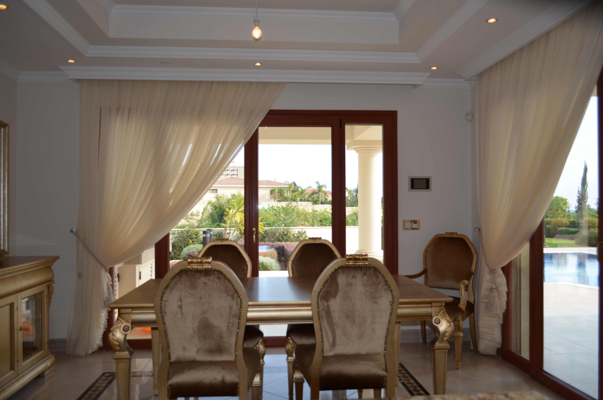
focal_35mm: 30
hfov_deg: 62.0
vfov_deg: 43.4
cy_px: 200
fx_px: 501
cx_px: 302
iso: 100
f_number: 4
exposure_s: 1/200
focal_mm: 20
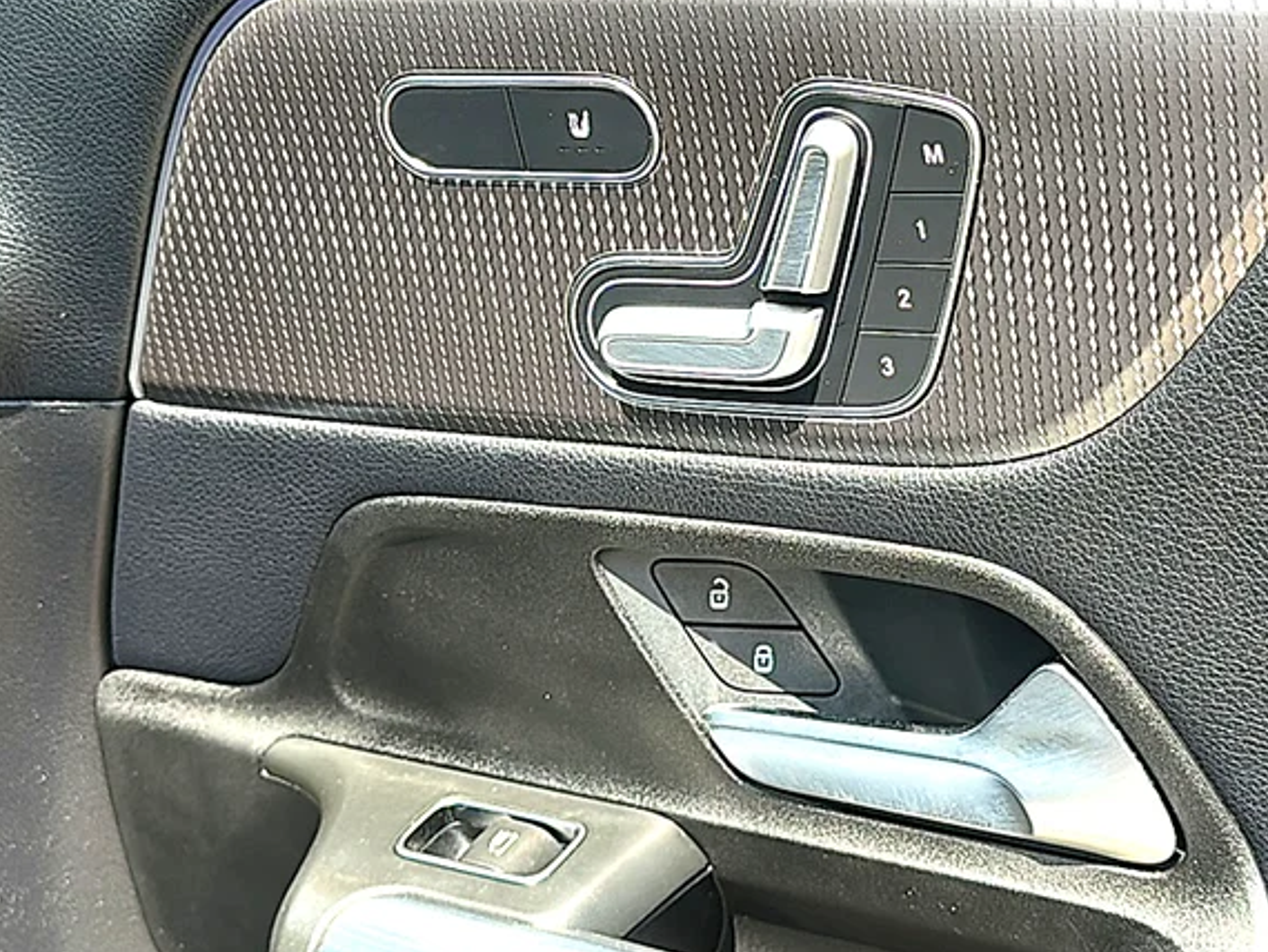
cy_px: 426
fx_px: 1979
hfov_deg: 35.5
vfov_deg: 27.0
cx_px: 721
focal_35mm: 54
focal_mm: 6.86
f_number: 1.78
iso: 100
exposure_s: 1/635
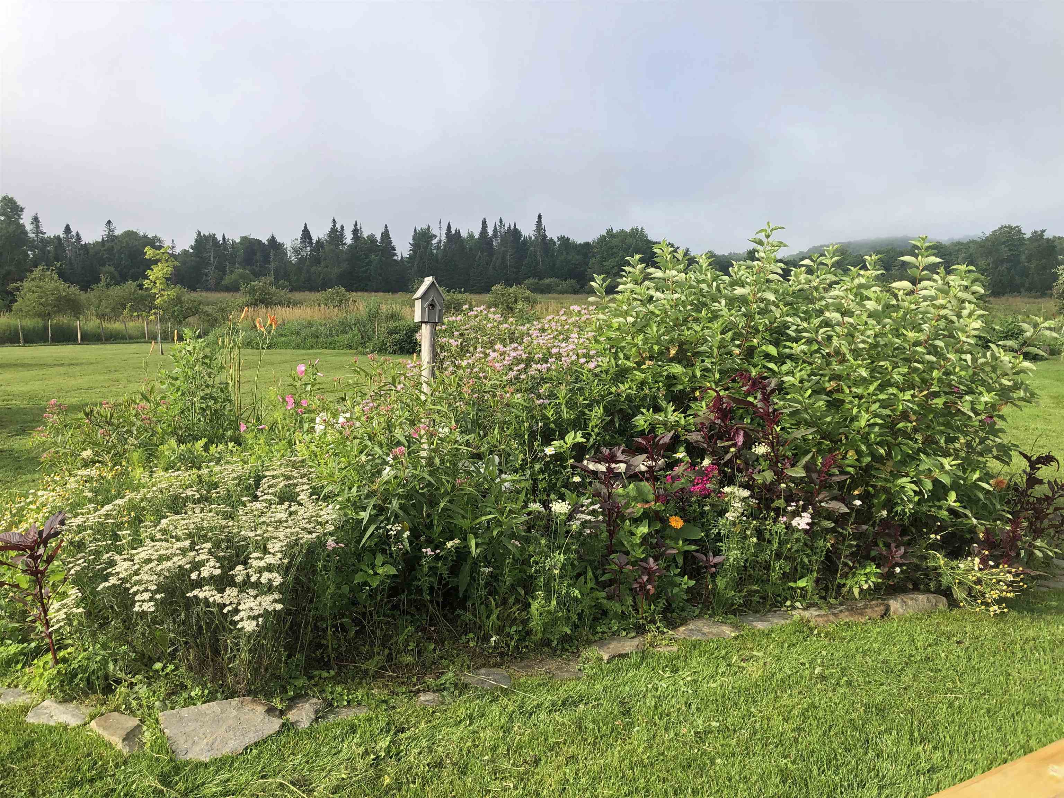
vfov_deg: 49.7
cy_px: 399
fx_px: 861
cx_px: 532
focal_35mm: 28
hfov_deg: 63.4
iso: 20
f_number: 1.8
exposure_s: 1/1104
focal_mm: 3.99
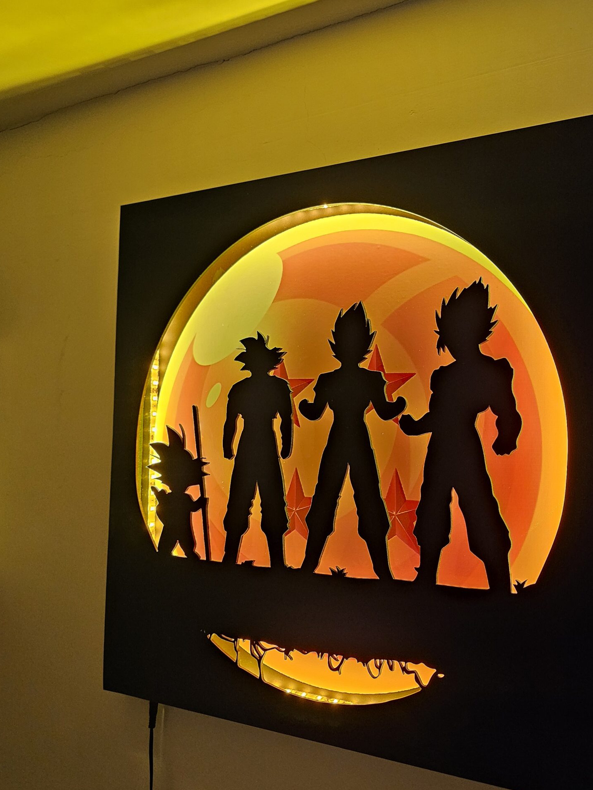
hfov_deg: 45.3
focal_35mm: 31
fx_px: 708
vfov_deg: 58.3
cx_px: 351
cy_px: 393
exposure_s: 1/60
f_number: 1.7
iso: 800
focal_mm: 6.3
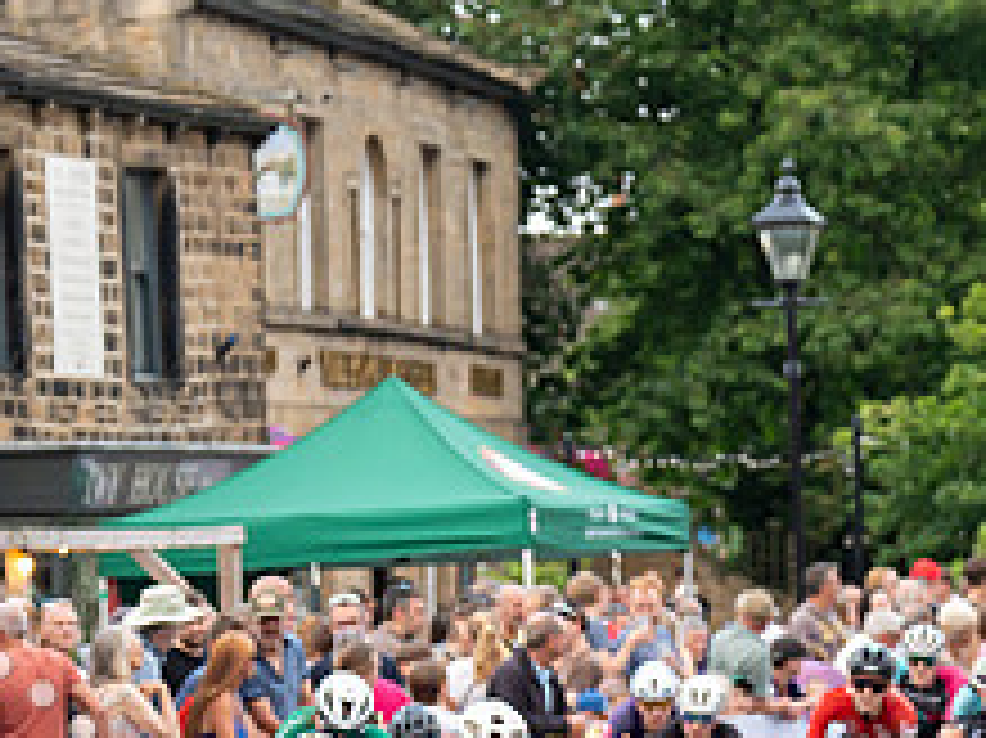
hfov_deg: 8.2
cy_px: 790
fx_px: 6889
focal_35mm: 242
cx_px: 495
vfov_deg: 6.1
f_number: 4
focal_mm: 95
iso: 800
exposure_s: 1/800
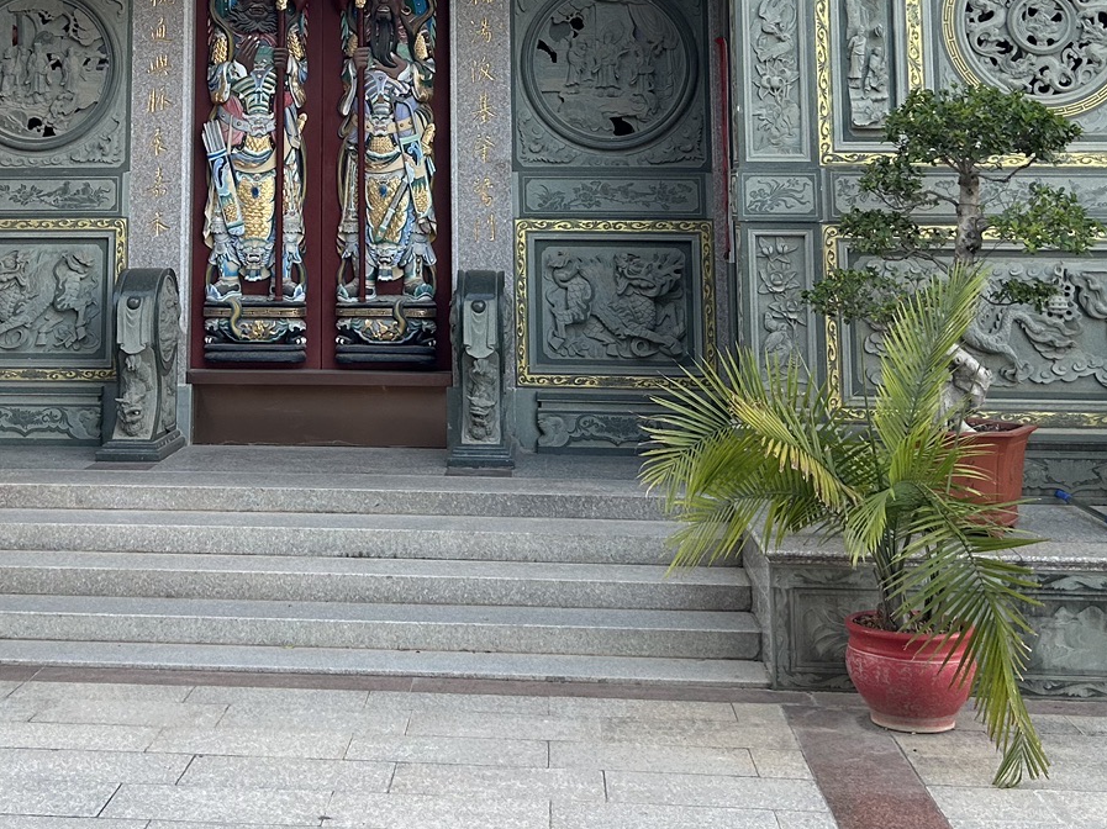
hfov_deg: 32.9
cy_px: -17
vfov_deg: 24.0
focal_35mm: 58
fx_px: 1854
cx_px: 343
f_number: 1.5
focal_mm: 5.7
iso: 64
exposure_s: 1/146
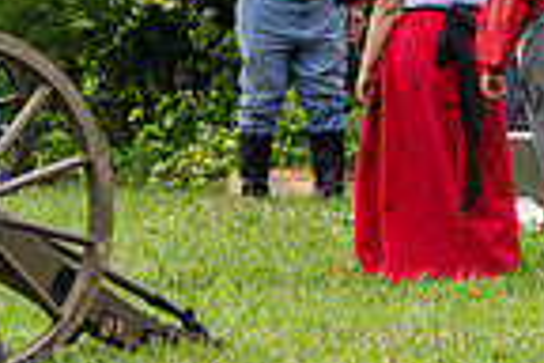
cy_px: 127
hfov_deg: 3.5
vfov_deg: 2.4
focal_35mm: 584
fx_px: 8824
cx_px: -212
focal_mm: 145
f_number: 8
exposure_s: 1/320
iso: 320
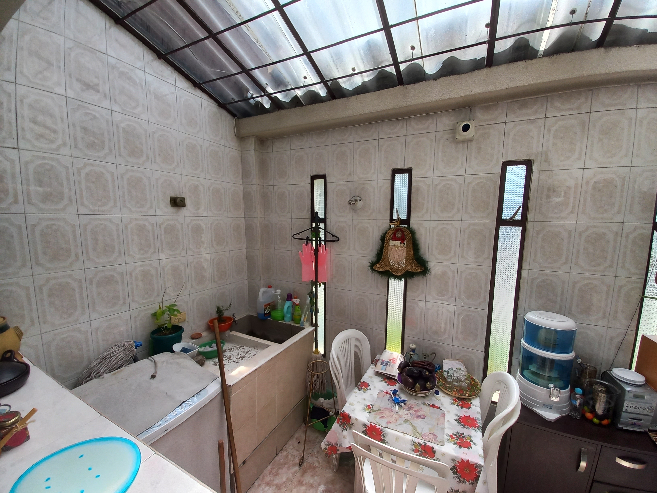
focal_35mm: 13
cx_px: 328
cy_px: 246
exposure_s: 1/339
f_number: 2.2
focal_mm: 1.42
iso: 40
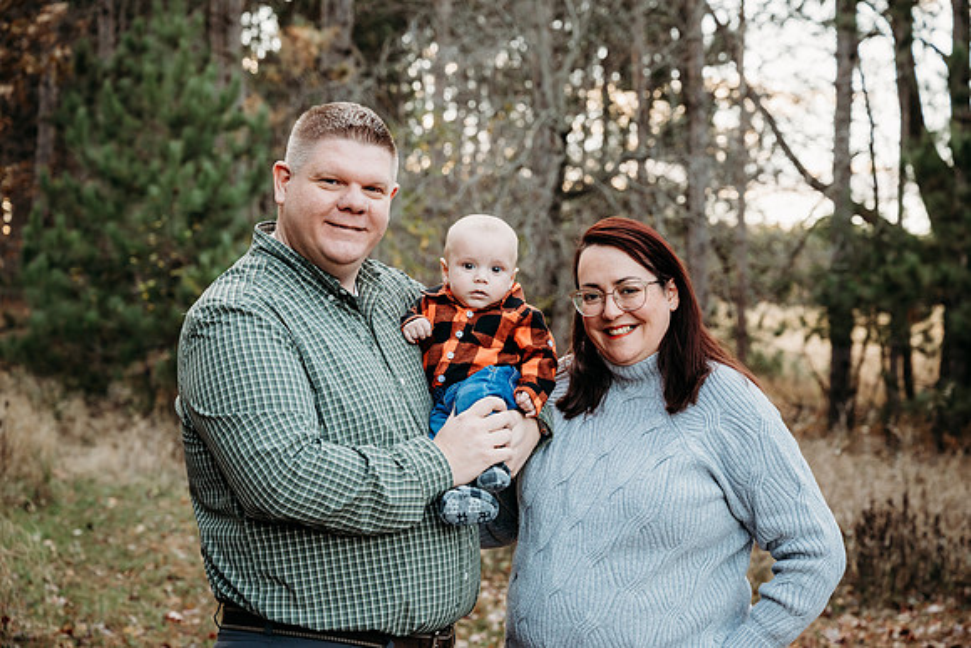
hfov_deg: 28.8
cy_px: 324
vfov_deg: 19.5
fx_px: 1888
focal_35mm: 70
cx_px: 486
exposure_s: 1/200
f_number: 5
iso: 640
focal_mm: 70
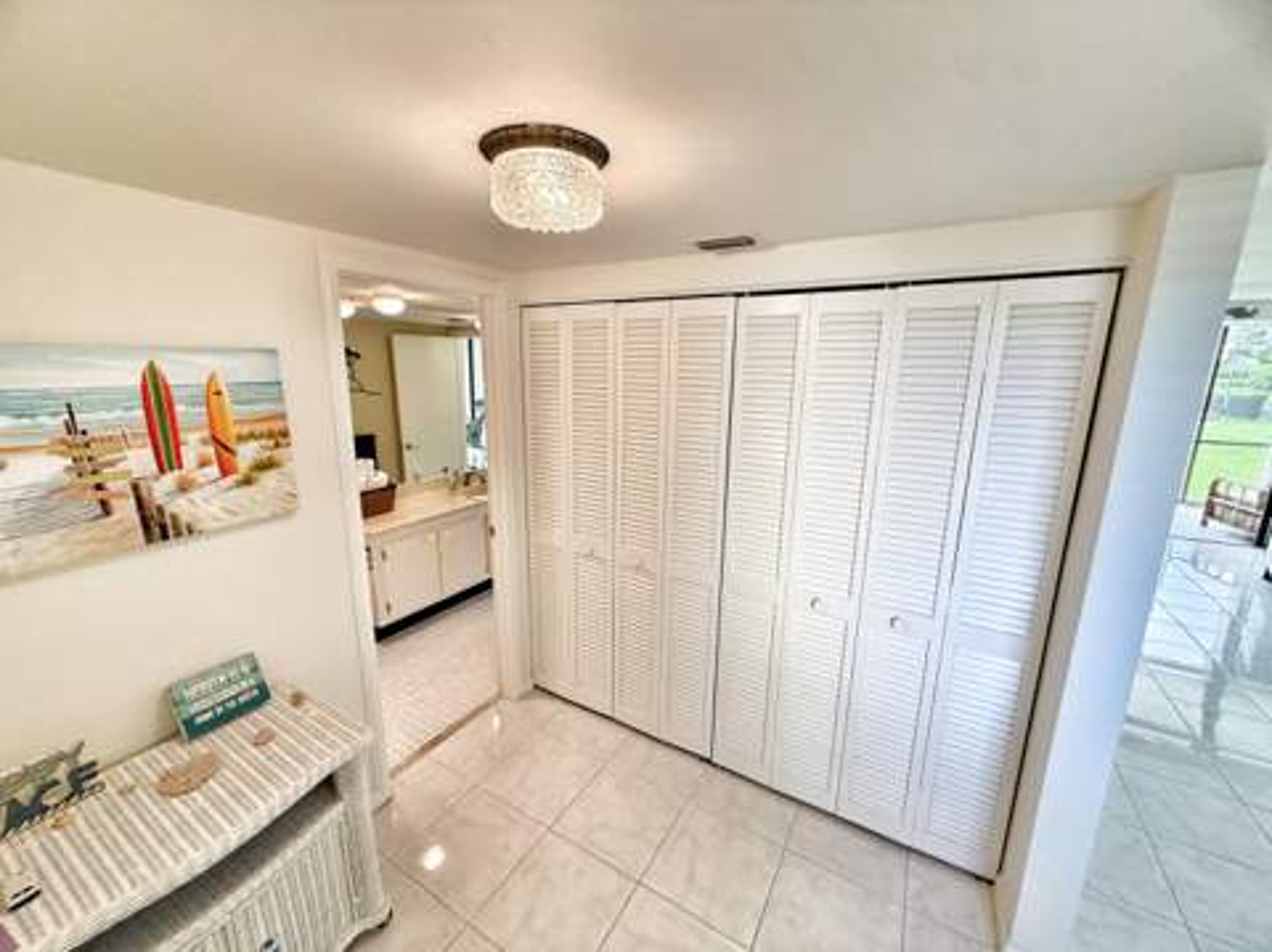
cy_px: 476
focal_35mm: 14
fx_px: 514
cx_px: 636
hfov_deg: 102.1
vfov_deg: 85.6
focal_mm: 2.22
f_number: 2.2
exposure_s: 1/120
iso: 160
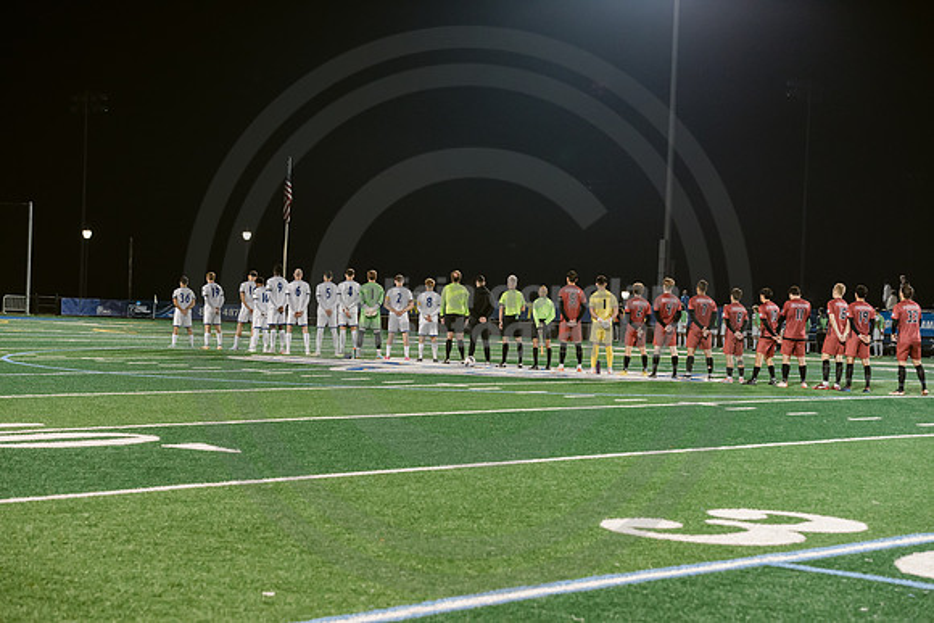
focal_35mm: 70
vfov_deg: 19.5
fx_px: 1816
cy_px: 312
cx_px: 467
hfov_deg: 28.8
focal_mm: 70
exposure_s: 1/320
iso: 2500
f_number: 4.5
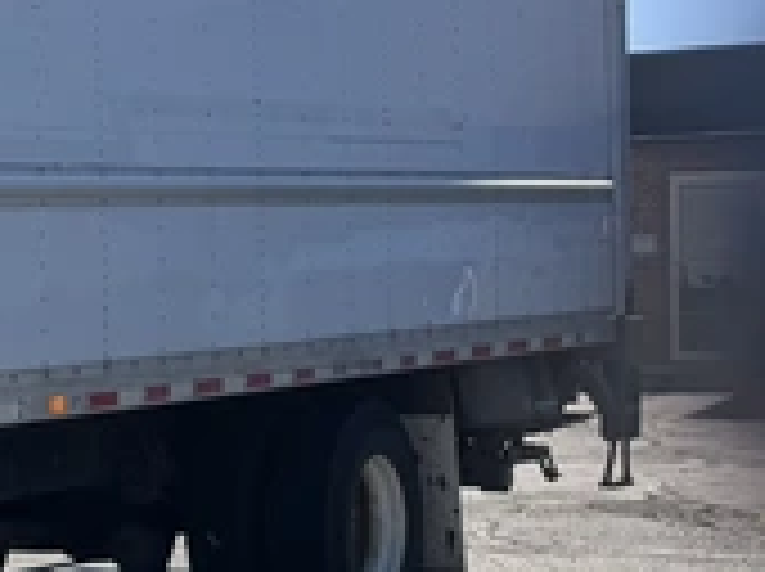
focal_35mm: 106
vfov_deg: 13.9
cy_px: 331
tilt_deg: -0.3
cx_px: -729
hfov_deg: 15.3
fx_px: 2339
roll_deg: +0.0
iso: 80
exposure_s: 1/3759
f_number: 1.78
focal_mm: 6.76
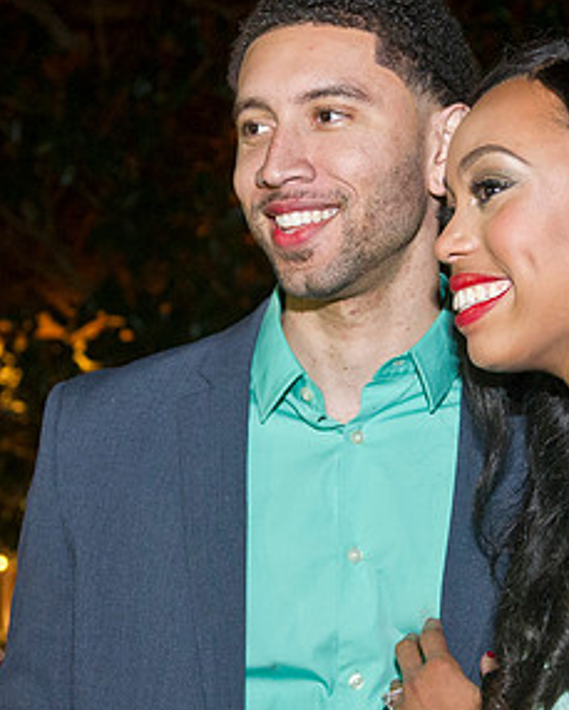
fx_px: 2020
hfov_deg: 16.0
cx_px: 330
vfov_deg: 19.9
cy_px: 302
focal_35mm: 96
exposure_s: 1/80
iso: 3200
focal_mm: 40
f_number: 4
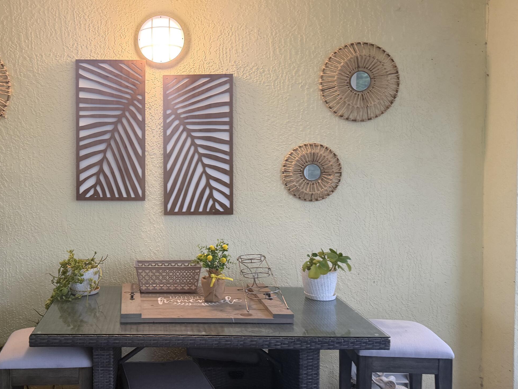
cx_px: 151
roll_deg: +0.4
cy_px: 185
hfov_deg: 48.8
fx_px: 554
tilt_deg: -3.2
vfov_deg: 38.6
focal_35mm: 37
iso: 200
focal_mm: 6.76
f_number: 1.78
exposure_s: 1/60
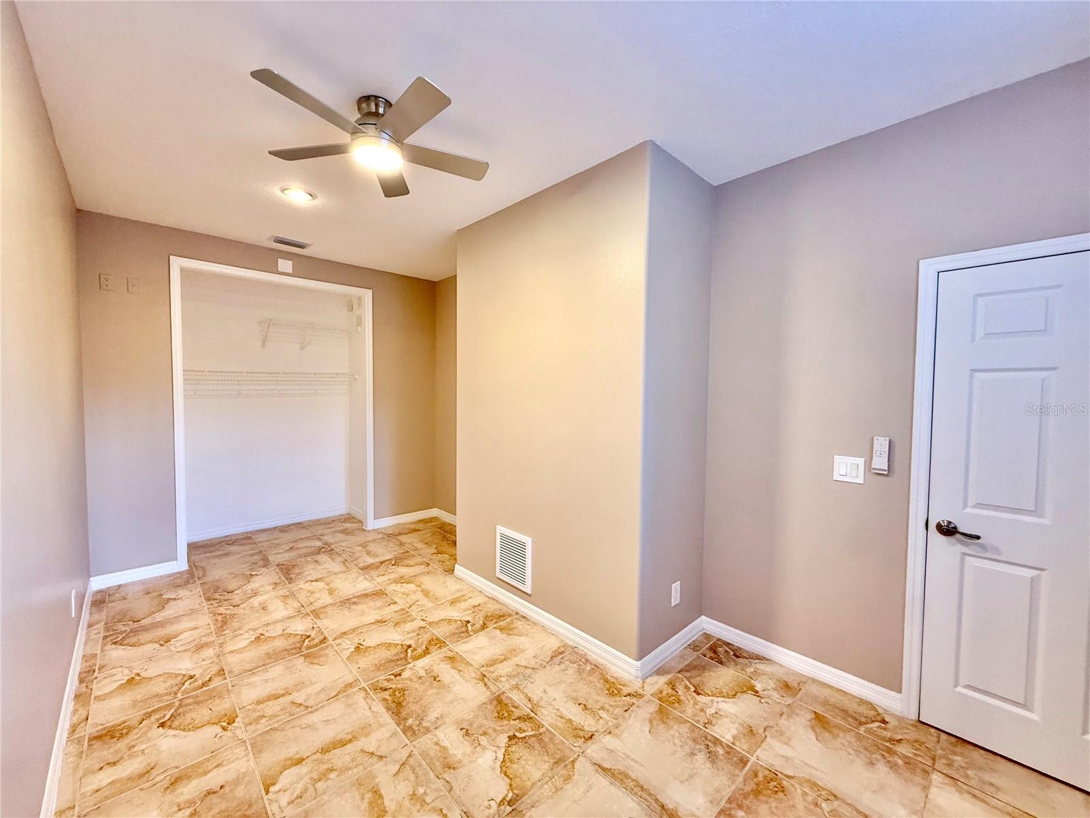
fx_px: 441
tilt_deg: -0.6
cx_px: 545
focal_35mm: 14
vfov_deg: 85.7
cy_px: 409
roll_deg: +0.2
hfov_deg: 102.1
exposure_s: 1/60
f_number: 2.2
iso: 200
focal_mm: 2.22
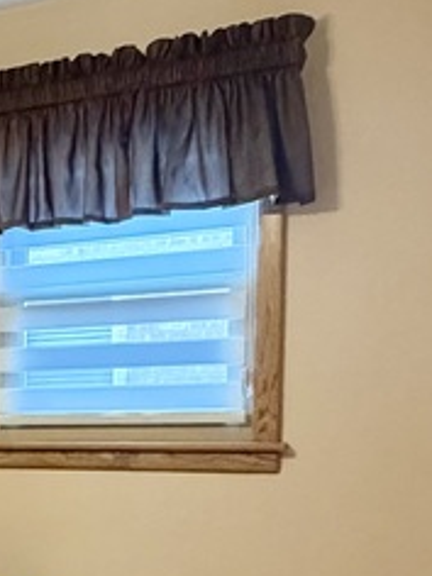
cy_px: 520
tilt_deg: -5.7
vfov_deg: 29.0
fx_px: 1065
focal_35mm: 64
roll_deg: +0.7
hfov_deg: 20.1
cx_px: -195
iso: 800
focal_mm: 2.22
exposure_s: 1/60
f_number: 2.2
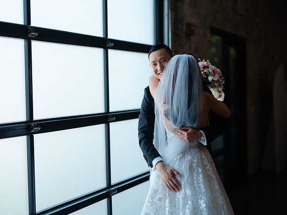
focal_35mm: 64
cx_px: 144
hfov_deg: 30.2
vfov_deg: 22.9
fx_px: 532
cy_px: 108
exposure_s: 1/1000
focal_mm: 80
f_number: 1.7
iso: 250
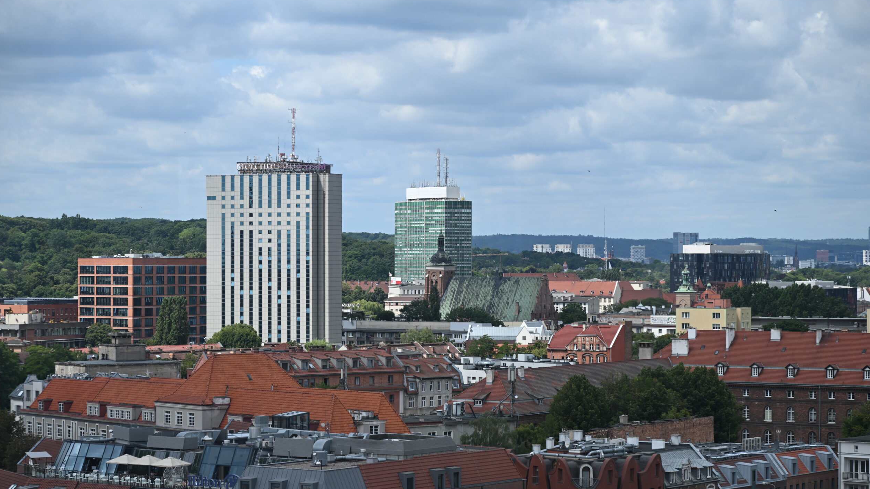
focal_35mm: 97
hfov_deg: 22.0
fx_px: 2238
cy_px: 279
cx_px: 435
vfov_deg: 12.5
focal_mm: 91
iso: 100
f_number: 5.6
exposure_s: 1/500
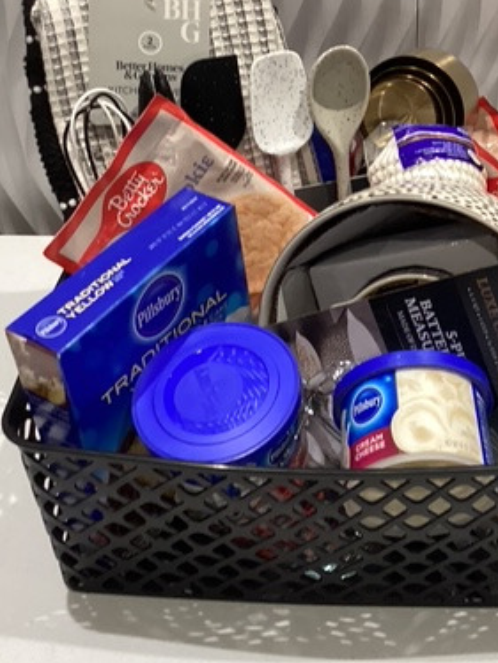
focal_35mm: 53
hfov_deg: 27.0
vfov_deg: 35.5
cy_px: 181
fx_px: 1015
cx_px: 397
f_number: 2.4
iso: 160
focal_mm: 3.3
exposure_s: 1/60
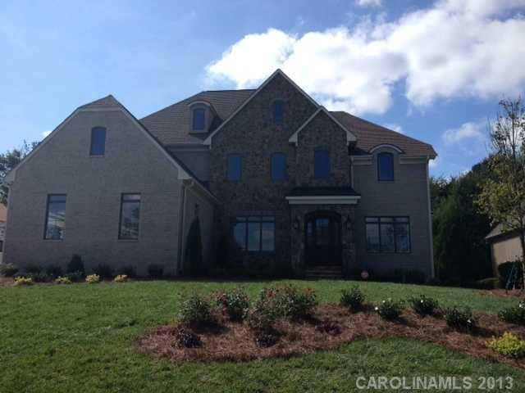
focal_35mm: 35
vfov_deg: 40.7
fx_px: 531
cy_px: 196
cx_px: 262
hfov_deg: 52.6
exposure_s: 1/2123
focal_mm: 4.28
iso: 50
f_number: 2.4
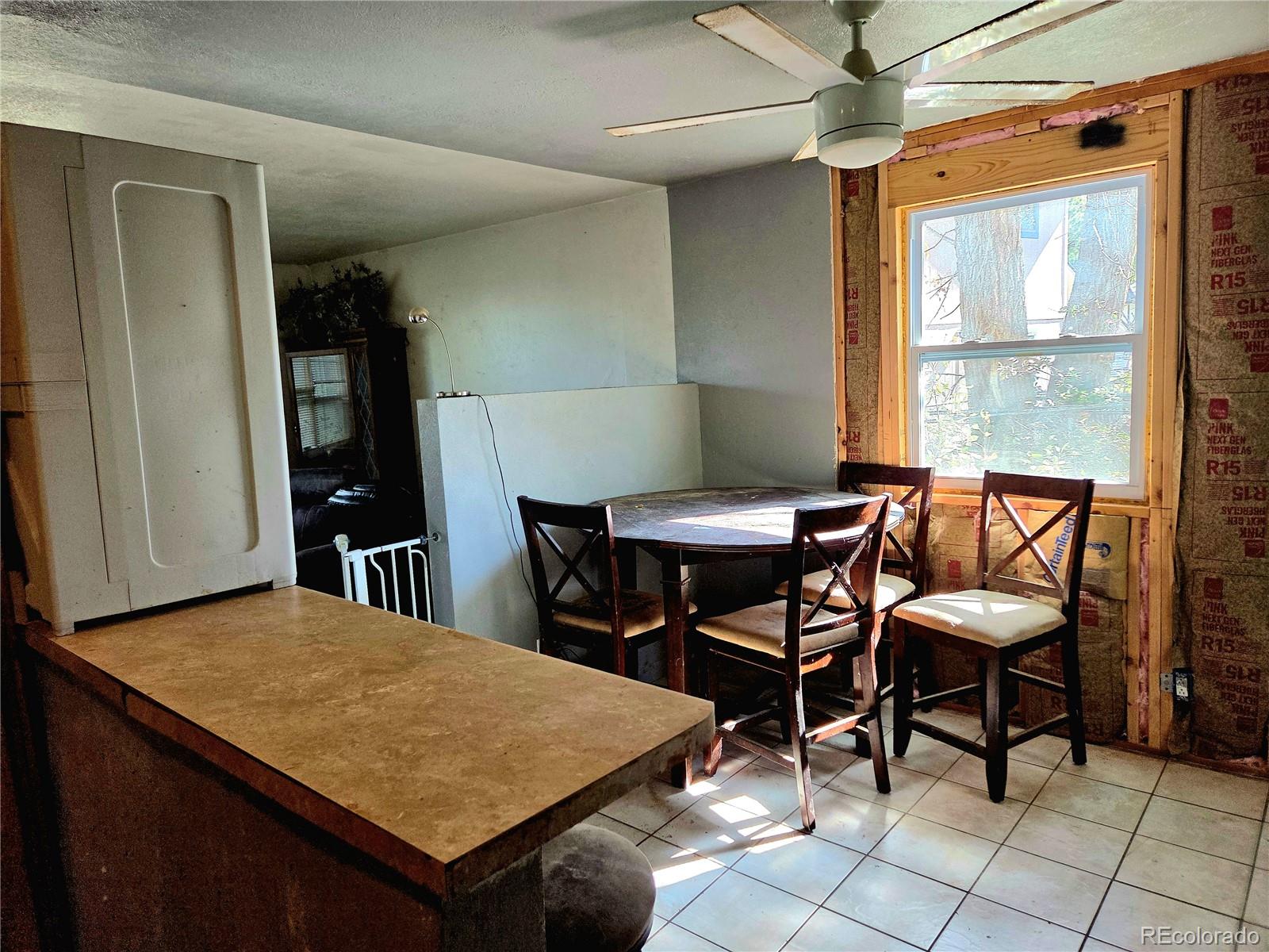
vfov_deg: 58.9
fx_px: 843
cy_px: 476
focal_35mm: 23
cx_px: 634
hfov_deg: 73.9
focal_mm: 5.4
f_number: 1.8
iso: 160
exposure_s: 1/120
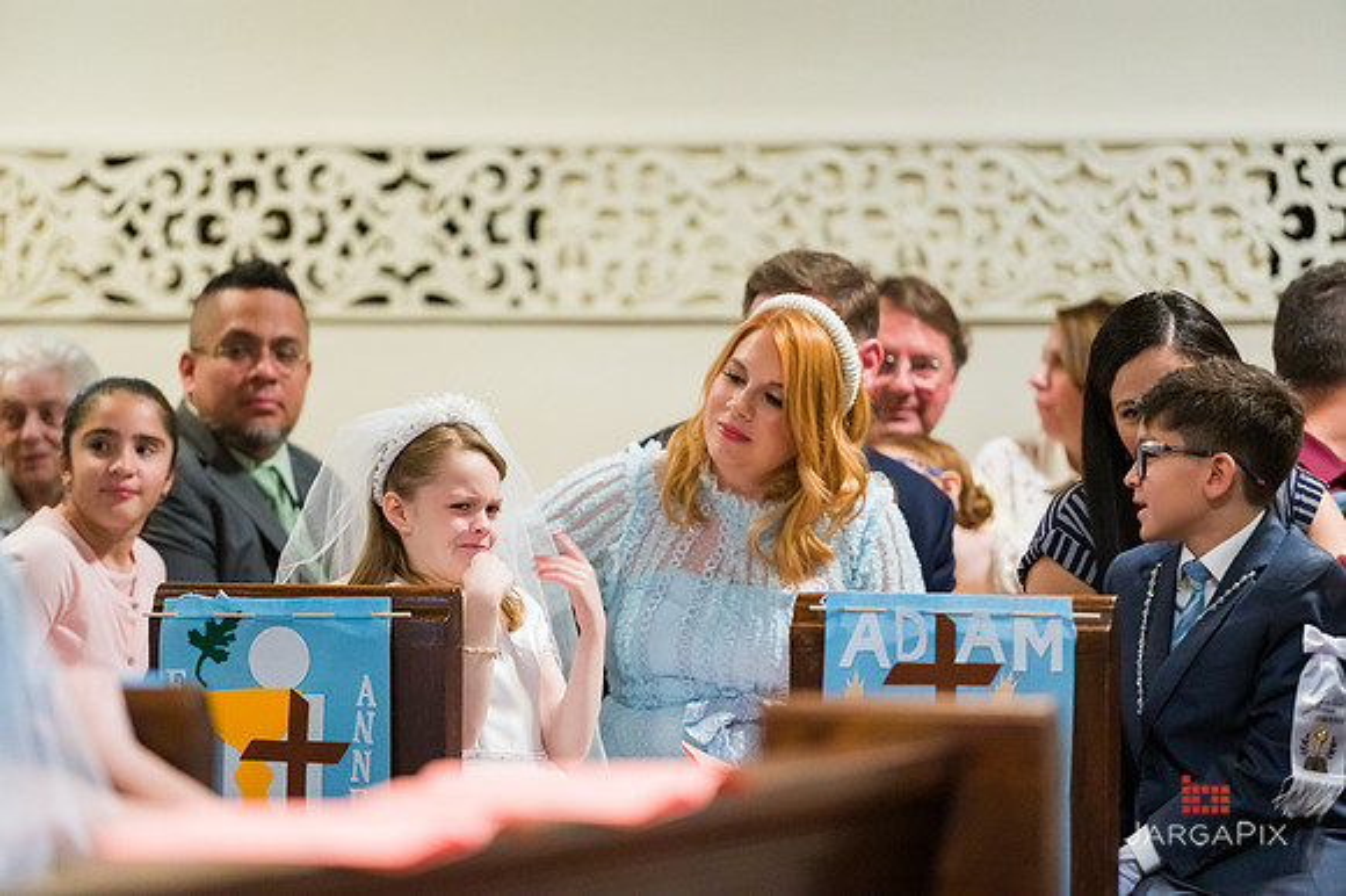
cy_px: 448
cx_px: 673
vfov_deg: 6.9
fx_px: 7473
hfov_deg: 10.3
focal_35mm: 200
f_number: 3.2
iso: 6400
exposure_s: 1/200
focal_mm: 200
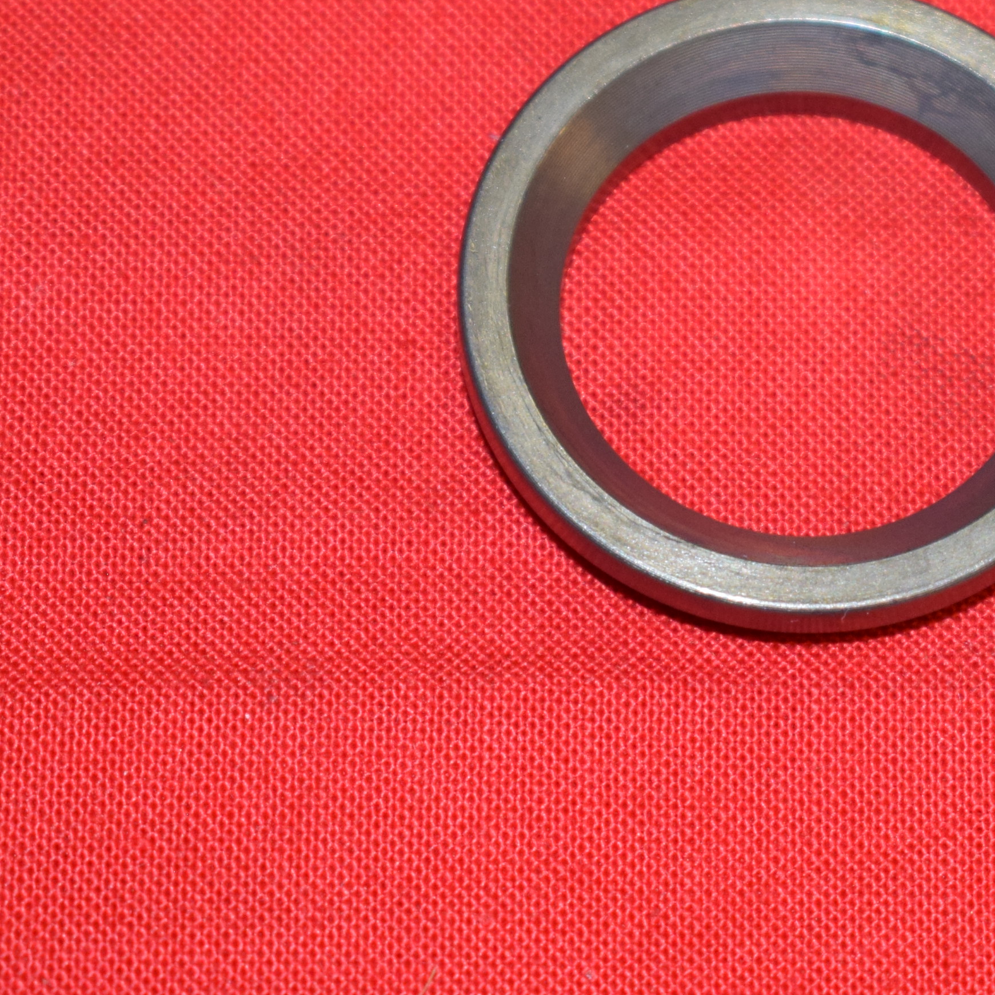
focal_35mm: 181
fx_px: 5889
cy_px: 276
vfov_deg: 9.6
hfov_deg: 9.6
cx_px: 892
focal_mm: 55
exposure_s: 1/125
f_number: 5.6
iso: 800
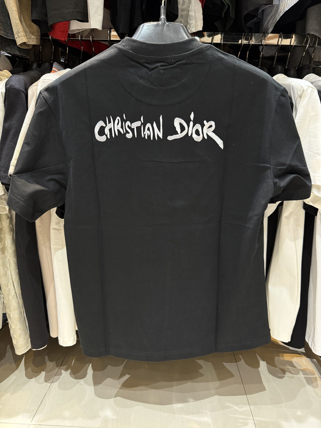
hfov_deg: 56.8
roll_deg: -0.6
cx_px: 160
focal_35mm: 24
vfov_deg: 71.6
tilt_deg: -11.3
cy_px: 214
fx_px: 297
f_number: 1.78
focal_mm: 6.76
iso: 640
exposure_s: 1/33
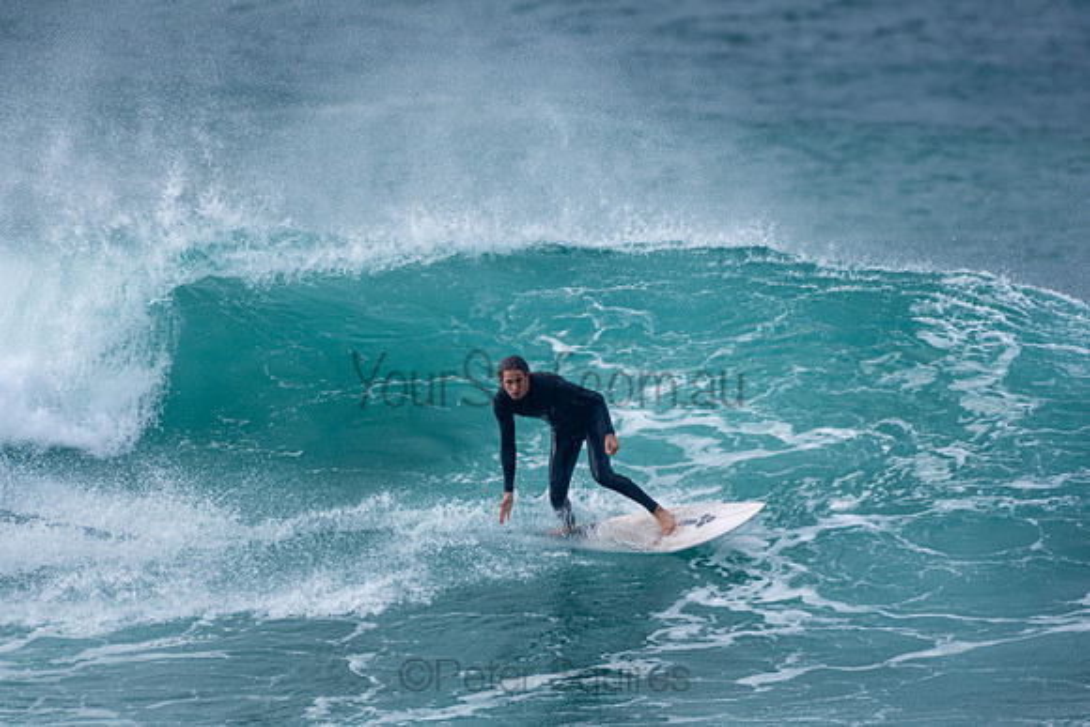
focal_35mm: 720
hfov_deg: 2.9
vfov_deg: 1.9
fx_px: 21804
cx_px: 545
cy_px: 364
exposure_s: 1/800
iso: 180
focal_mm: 480
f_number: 5.6
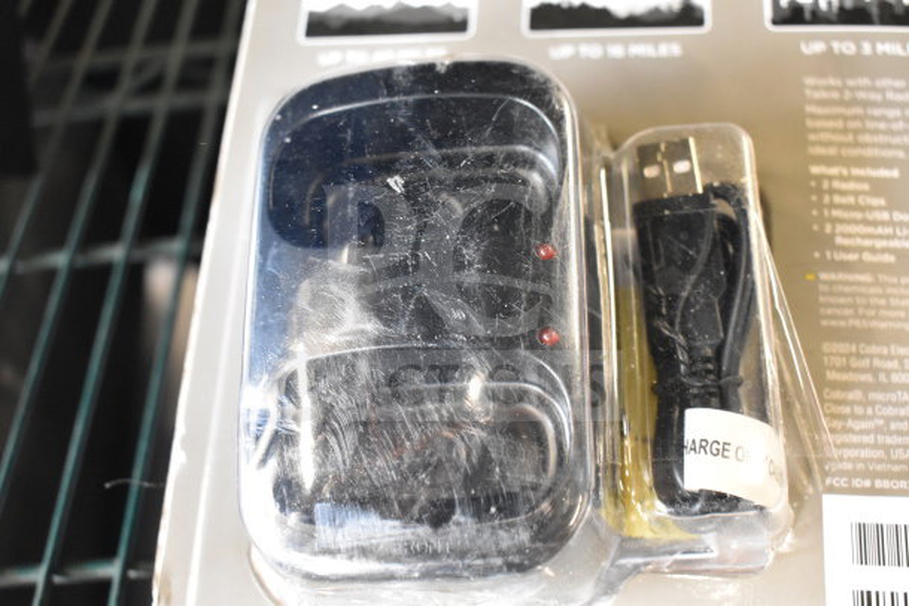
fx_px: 1099
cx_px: 454
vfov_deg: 30.9
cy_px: 303
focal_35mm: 44
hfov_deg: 45.0
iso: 3600
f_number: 4.2
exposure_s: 1/50
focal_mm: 29
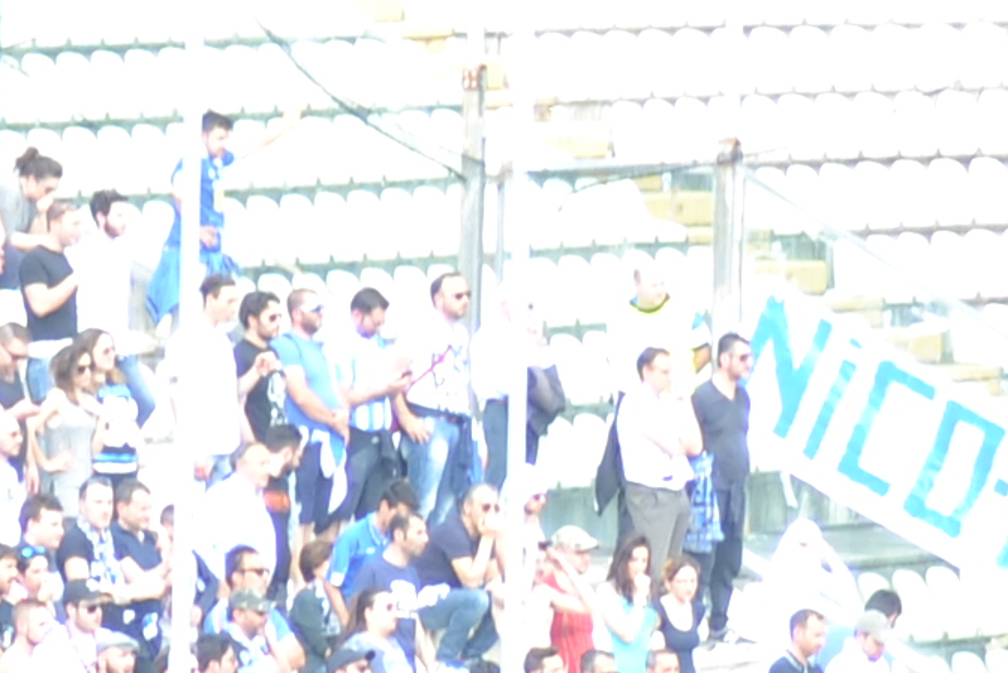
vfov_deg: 1.9
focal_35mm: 719
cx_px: -273
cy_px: 1377
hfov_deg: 2.9
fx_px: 20135
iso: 100
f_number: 4
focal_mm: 70
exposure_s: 1/60
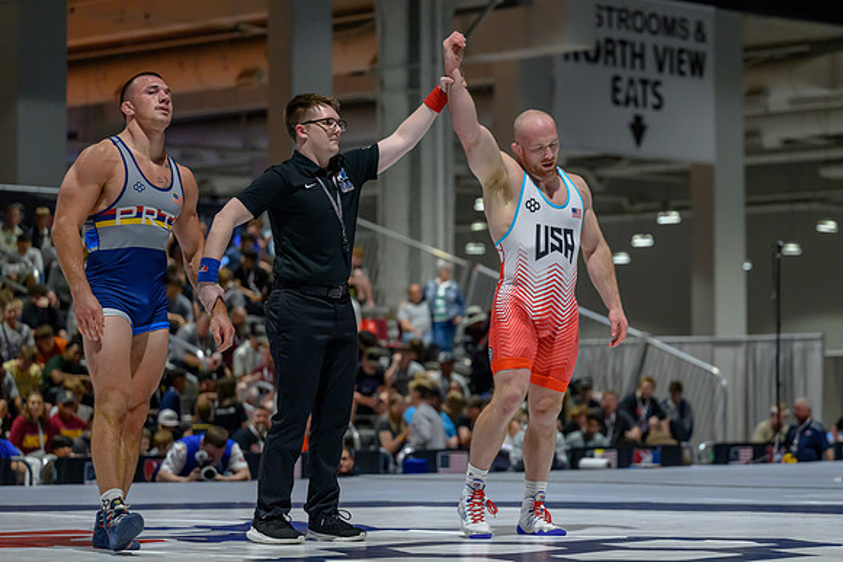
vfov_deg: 11.6
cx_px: 514
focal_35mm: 118
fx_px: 2768
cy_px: 317
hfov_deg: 17.3
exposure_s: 1/640
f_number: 2.8
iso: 5000
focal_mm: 96
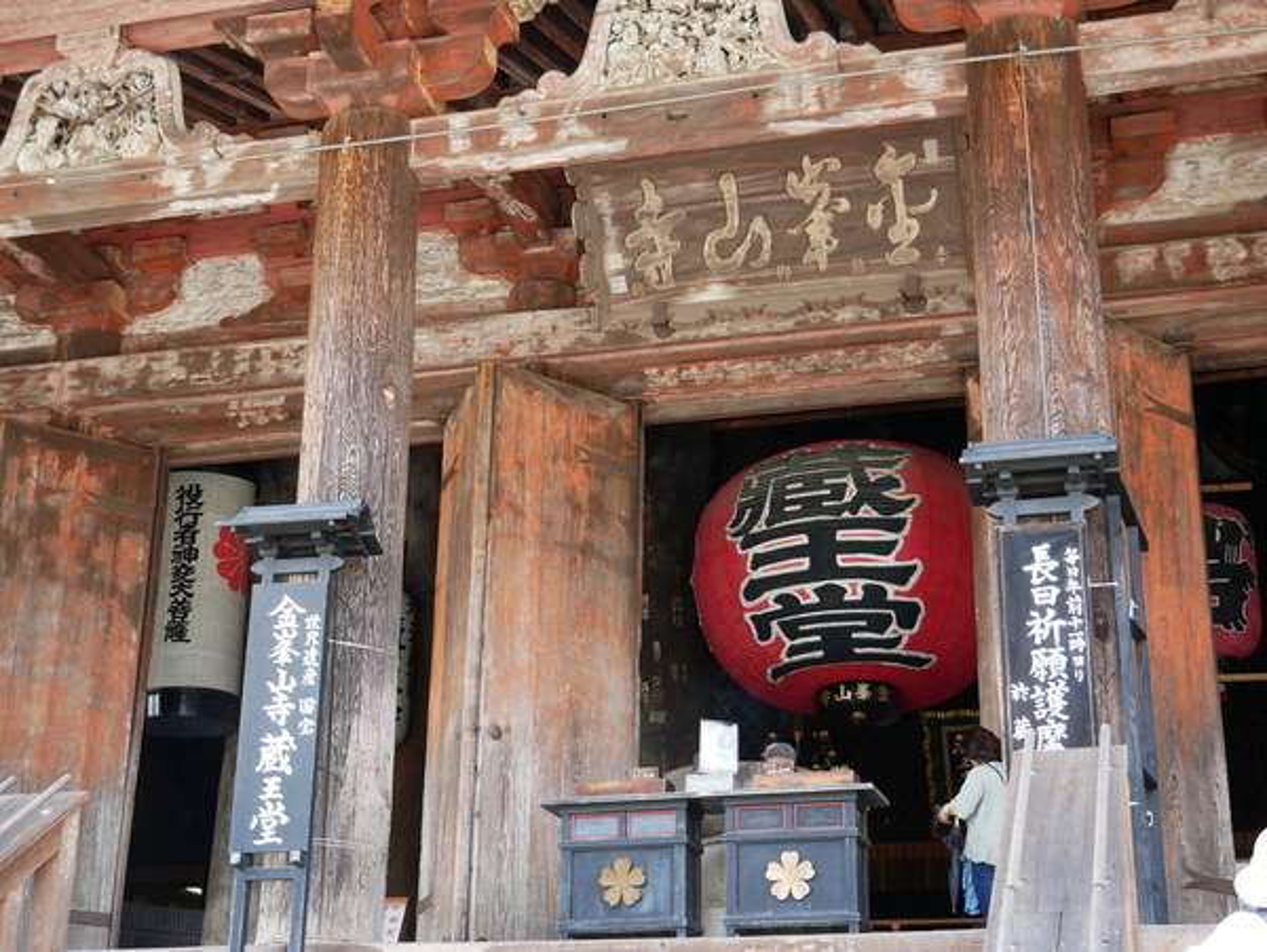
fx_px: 1832
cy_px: 476
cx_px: 634
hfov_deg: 38.2
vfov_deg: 29.1
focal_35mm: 50
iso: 250
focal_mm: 25
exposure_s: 1/60
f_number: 4.5
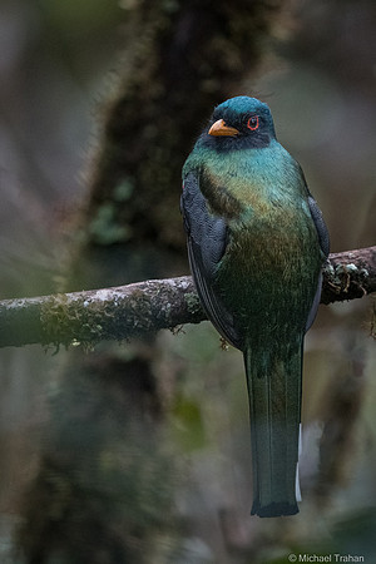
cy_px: 310
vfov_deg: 2.1
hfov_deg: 1.4
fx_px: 15513
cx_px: 200
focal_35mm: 990
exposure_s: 1/800
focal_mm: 600
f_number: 6.3
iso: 12800
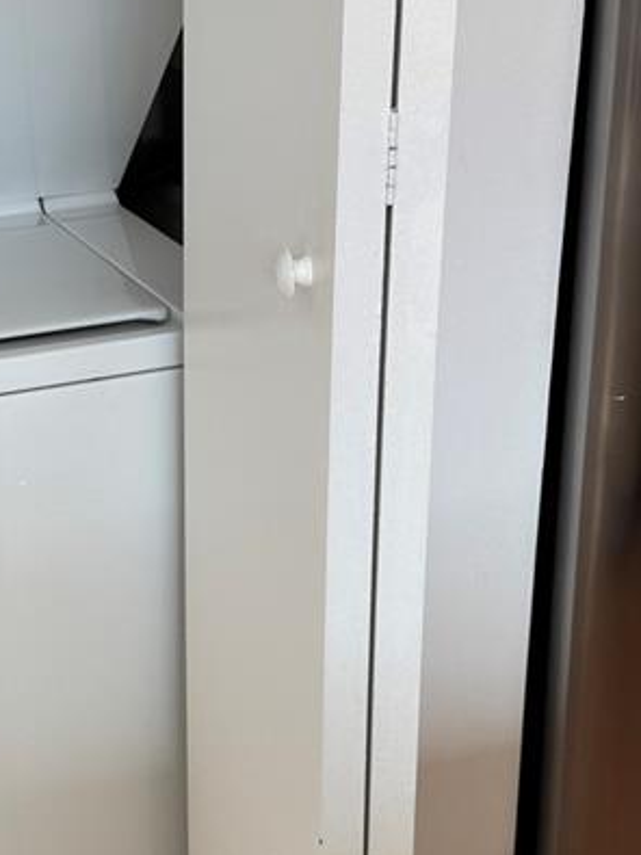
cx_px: 4
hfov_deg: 19.6
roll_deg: +2.8
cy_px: 433
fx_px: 1803
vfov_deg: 26.7
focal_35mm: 73
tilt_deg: -22.4
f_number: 1.78
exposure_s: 1/157
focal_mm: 6.76
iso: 64
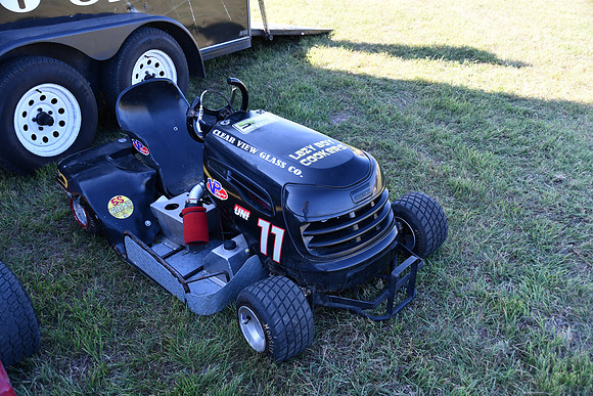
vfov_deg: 40.0
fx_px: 544
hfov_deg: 57.2
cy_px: 198
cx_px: 296
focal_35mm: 33
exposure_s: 1/250
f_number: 5.6
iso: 400
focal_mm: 22
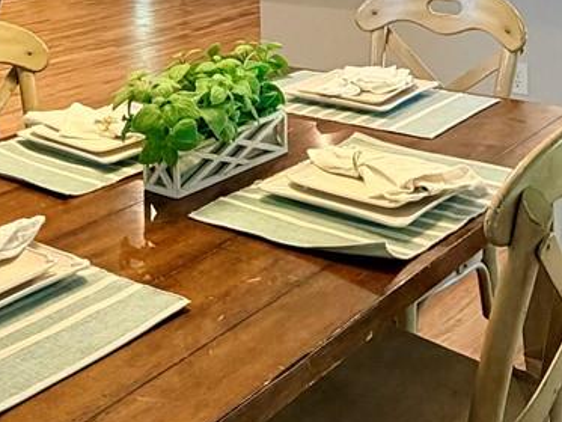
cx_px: 131
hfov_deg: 31.5
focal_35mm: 60
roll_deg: +2.7
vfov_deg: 22.4
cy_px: -89
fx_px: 974
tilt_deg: -2.8
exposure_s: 1/120
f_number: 2.2
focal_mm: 2.22
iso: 250
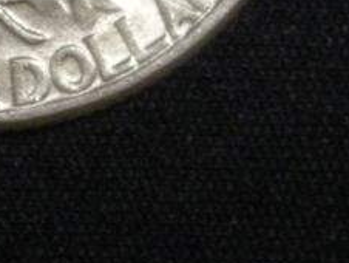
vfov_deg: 3.3
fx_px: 4522
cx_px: -29
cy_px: -231
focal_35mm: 448
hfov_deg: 4.4
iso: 237
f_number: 3.9
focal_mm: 12.3
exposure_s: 1/57.2
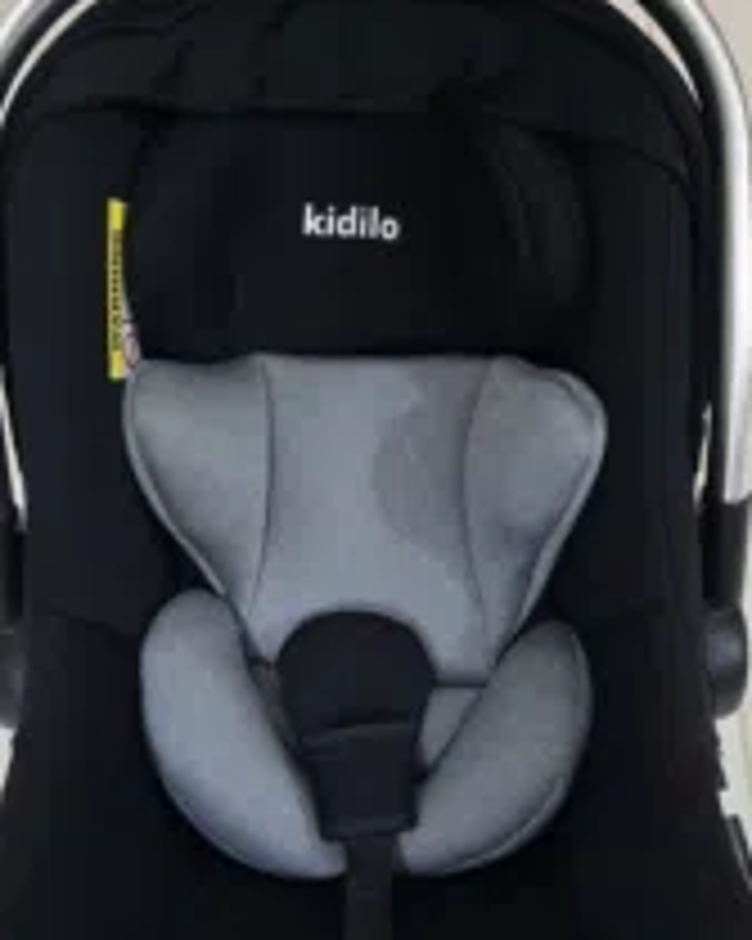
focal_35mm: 43
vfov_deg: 42.5
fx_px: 1197
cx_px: 347
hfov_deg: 34.9
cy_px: 598
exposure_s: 1/100
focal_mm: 6.3
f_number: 1.7
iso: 800
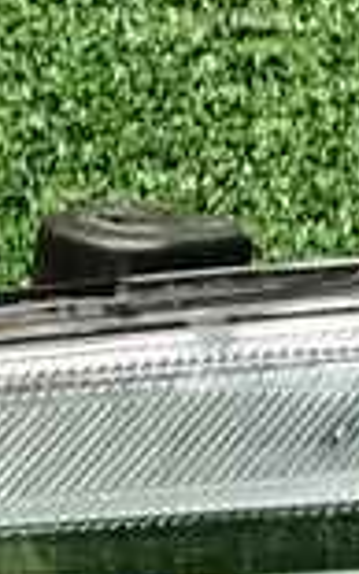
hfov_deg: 5.5
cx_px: 470
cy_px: 792
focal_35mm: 237
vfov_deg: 8.7
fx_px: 3707
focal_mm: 5.25
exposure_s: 1/50
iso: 490
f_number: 1.75
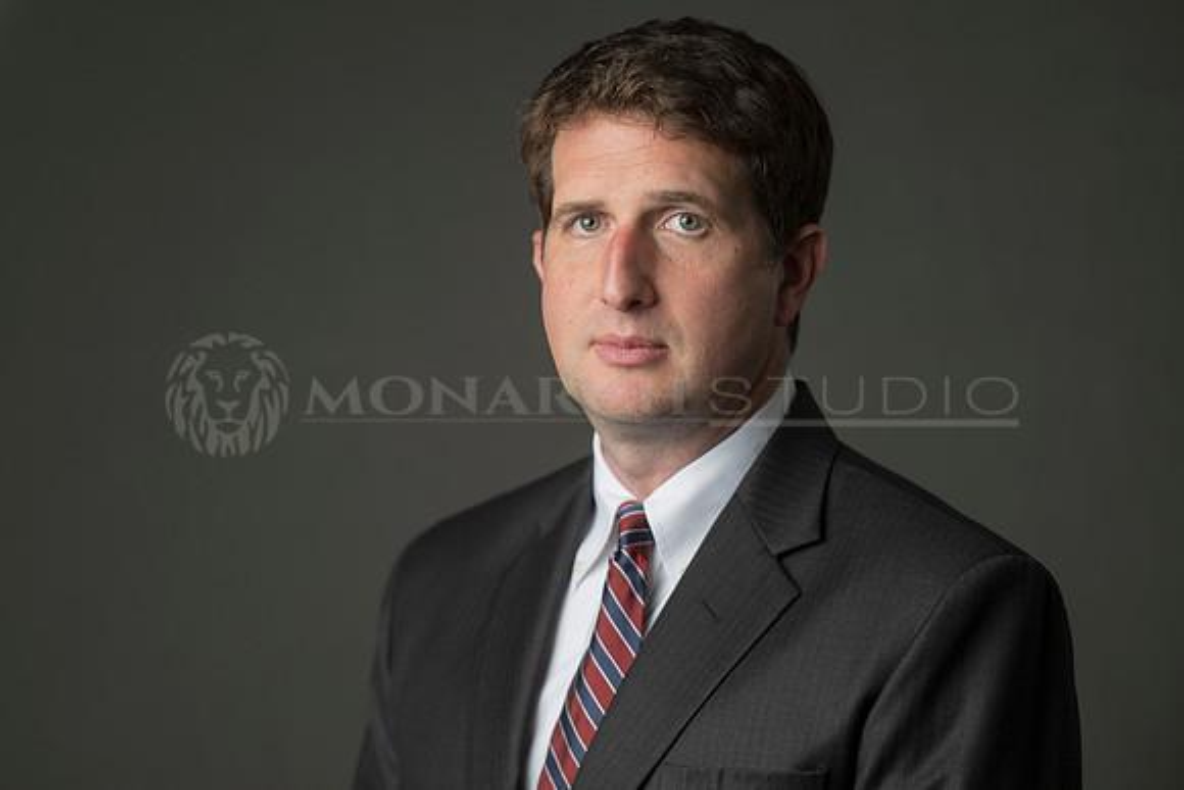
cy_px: 377
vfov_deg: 6.4
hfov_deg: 9.6
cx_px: 552
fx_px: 7023
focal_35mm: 213
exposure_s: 1/200
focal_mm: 200
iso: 125
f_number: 3.5
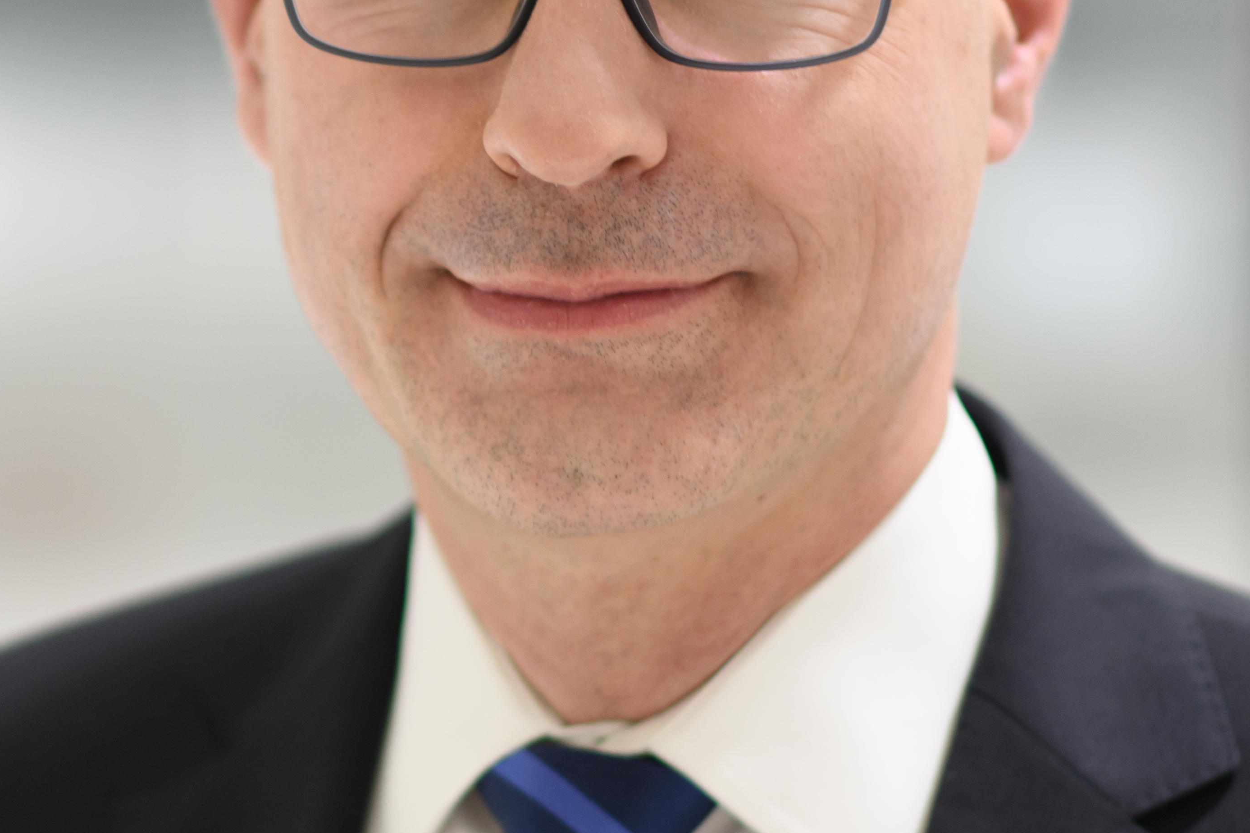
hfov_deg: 8.1
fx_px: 8784
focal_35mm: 253
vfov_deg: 5.4
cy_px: 331
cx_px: 301
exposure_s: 1/125
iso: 320
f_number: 1.8
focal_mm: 85
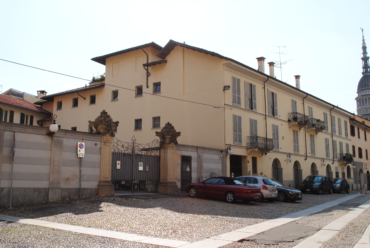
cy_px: 124
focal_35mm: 36
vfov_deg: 37.0
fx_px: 370
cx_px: 185
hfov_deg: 53.1
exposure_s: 1/200
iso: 100
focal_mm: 24
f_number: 10
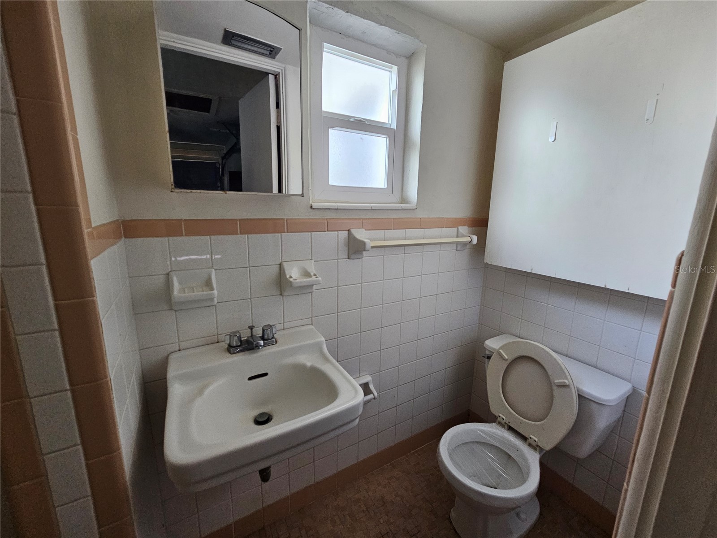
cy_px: 269
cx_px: 358
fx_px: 269
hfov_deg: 106.2
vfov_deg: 89.9
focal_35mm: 13
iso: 400
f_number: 2.2
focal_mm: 2.2
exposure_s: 1/40
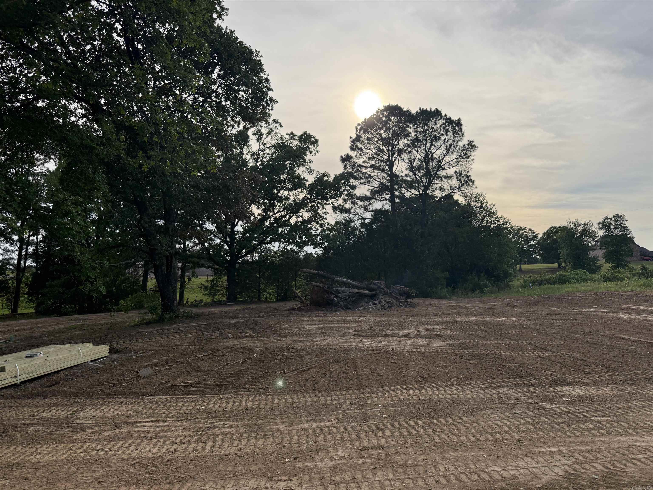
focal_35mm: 24
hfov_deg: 71.6
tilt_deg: +4.1
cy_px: 245
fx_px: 453
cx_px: 326
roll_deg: -0.4
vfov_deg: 56.8
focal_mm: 6.76
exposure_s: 1/6173
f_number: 1.78
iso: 100
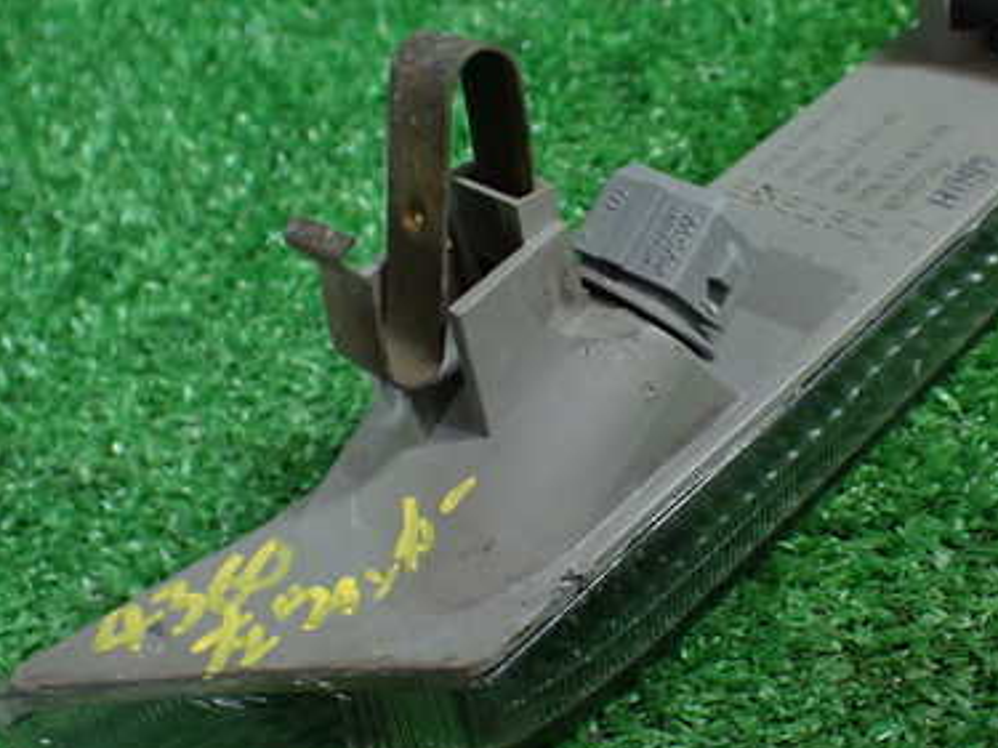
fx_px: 1383
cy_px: 298
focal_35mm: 48
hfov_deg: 39.4
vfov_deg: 30.2
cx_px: 617
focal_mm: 5.4
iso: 800
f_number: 2.3
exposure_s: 1/125
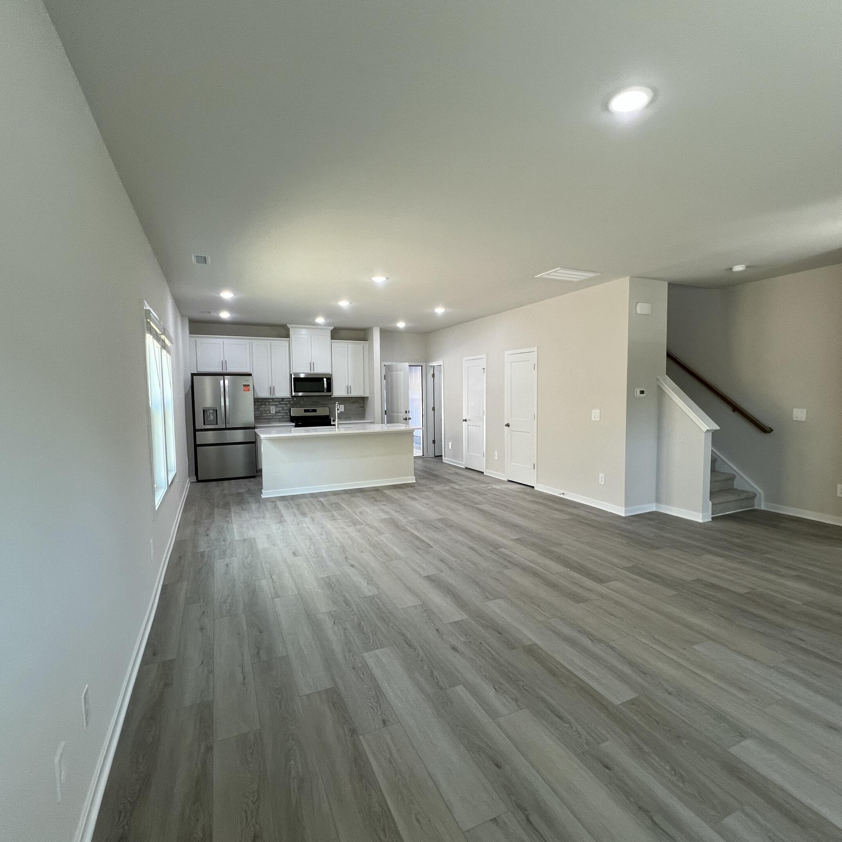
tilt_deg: -2.5
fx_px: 440
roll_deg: -0.1
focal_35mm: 16
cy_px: 428
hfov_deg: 87.4
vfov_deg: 87.4
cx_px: 443
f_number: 1.8
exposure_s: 1/120
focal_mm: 1.57
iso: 100
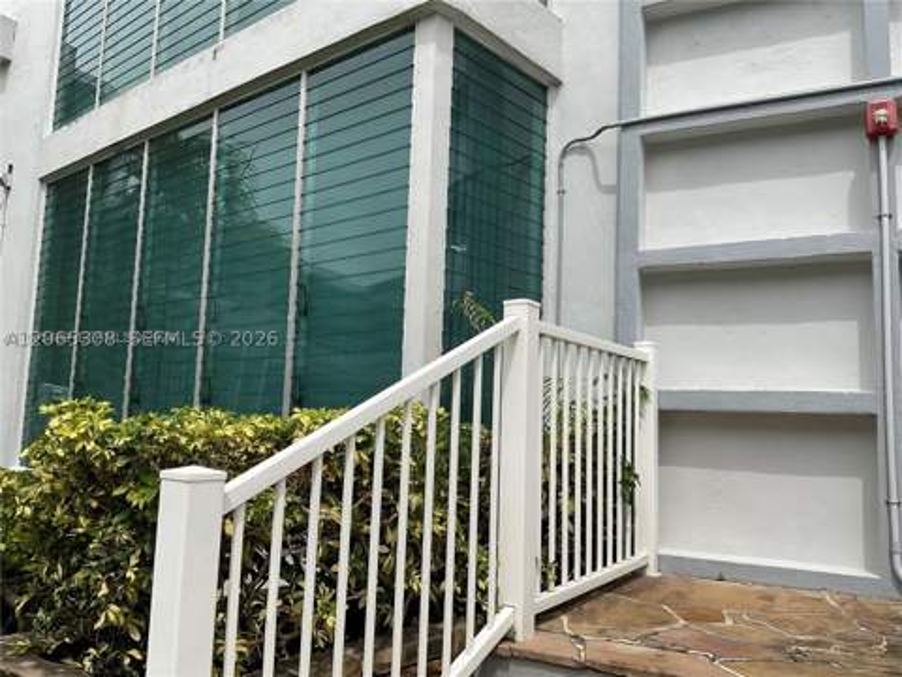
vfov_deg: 48.2
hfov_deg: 61.7
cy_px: 338
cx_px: 451
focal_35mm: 29
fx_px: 756
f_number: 1.8
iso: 16
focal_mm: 3
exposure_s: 1/2227
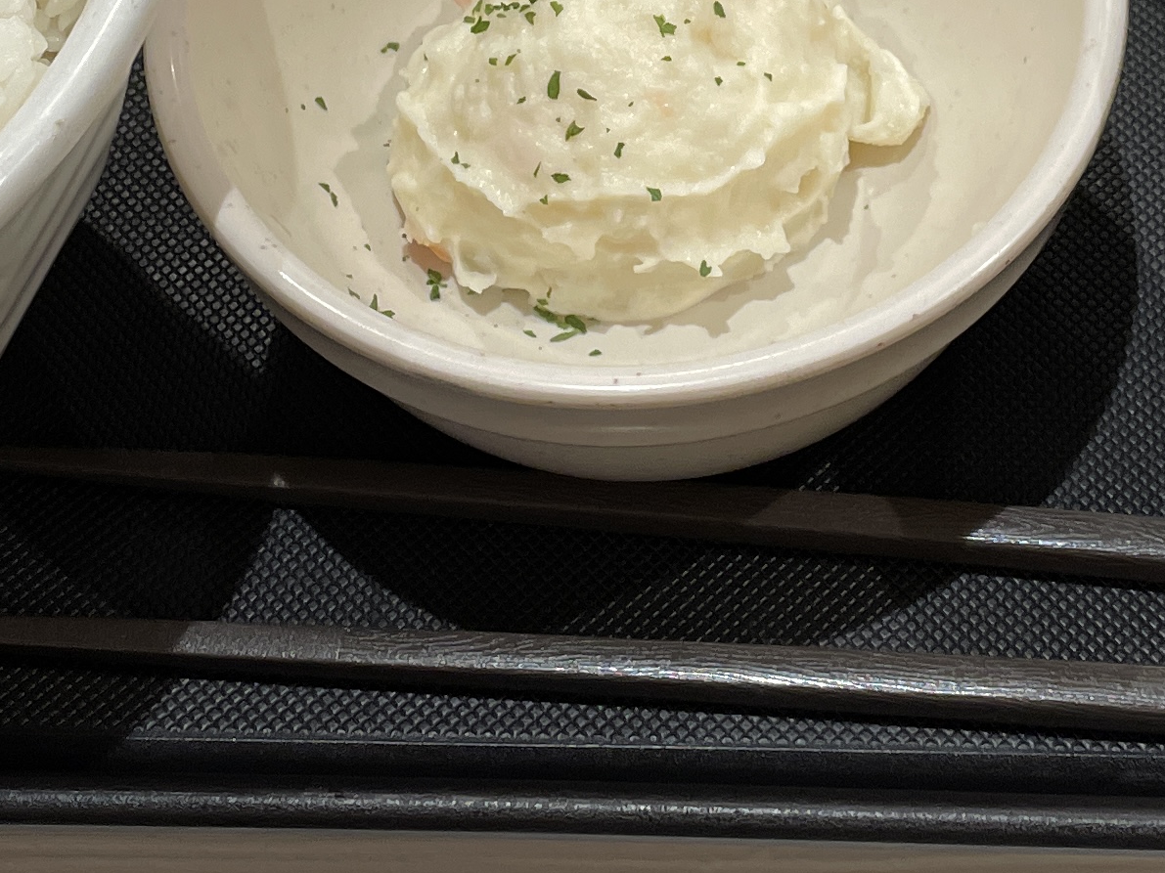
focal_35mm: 88
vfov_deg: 16.1
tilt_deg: -48.4
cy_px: -201
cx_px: 736
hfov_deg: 22.2
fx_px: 2961
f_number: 1.6
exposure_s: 1/121
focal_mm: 4.2
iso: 100
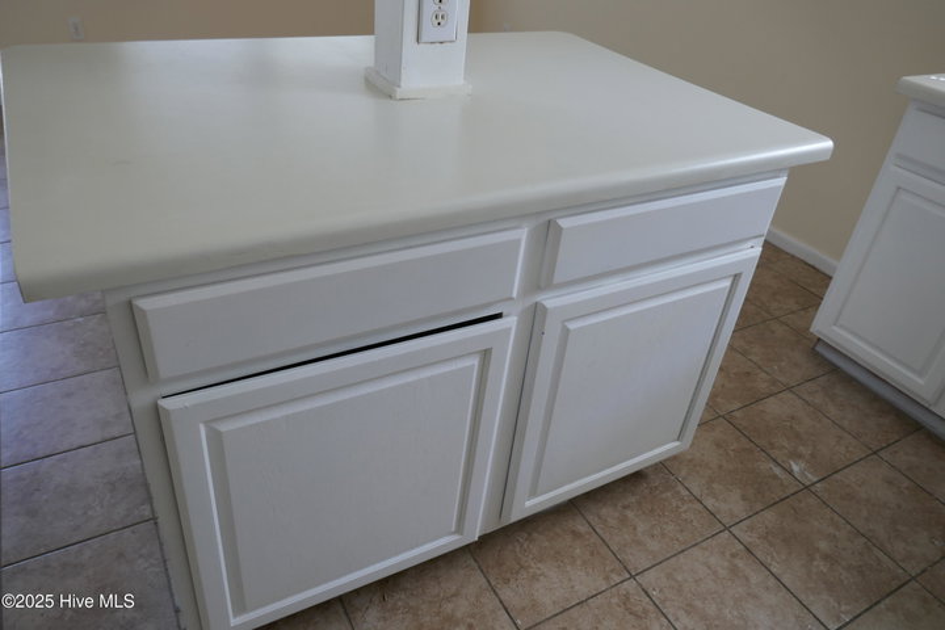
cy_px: 315
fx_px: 656
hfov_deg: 71.5
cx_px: 472
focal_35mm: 25
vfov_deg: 51.3
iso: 200
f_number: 2.8
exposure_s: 1/60
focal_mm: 9.1
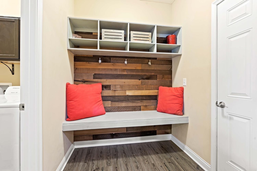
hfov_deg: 96.7
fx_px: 114
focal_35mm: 16
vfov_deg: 73.7
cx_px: 128
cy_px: 86
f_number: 9
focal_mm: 16
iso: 250
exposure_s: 5
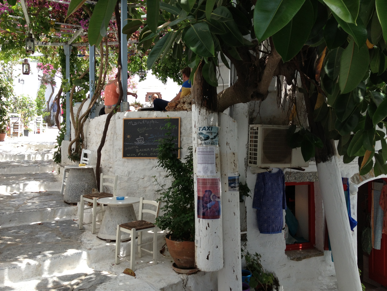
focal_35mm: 35
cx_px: 194
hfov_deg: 52.6
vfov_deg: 40.7
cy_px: 146
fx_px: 391
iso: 50
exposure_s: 1/391
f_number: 2.4
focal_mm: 4.28
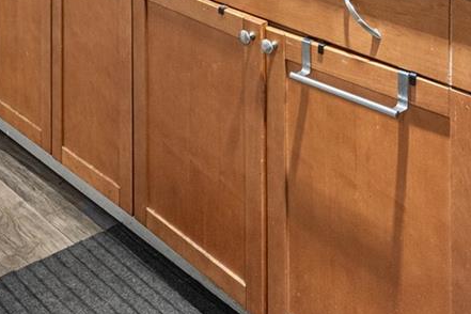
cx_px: 147
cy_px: -232
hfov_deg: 34.1
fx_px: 759
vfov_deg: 18.7
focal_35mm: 58
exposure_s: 1/60
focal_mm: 16
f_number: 9
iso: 1000
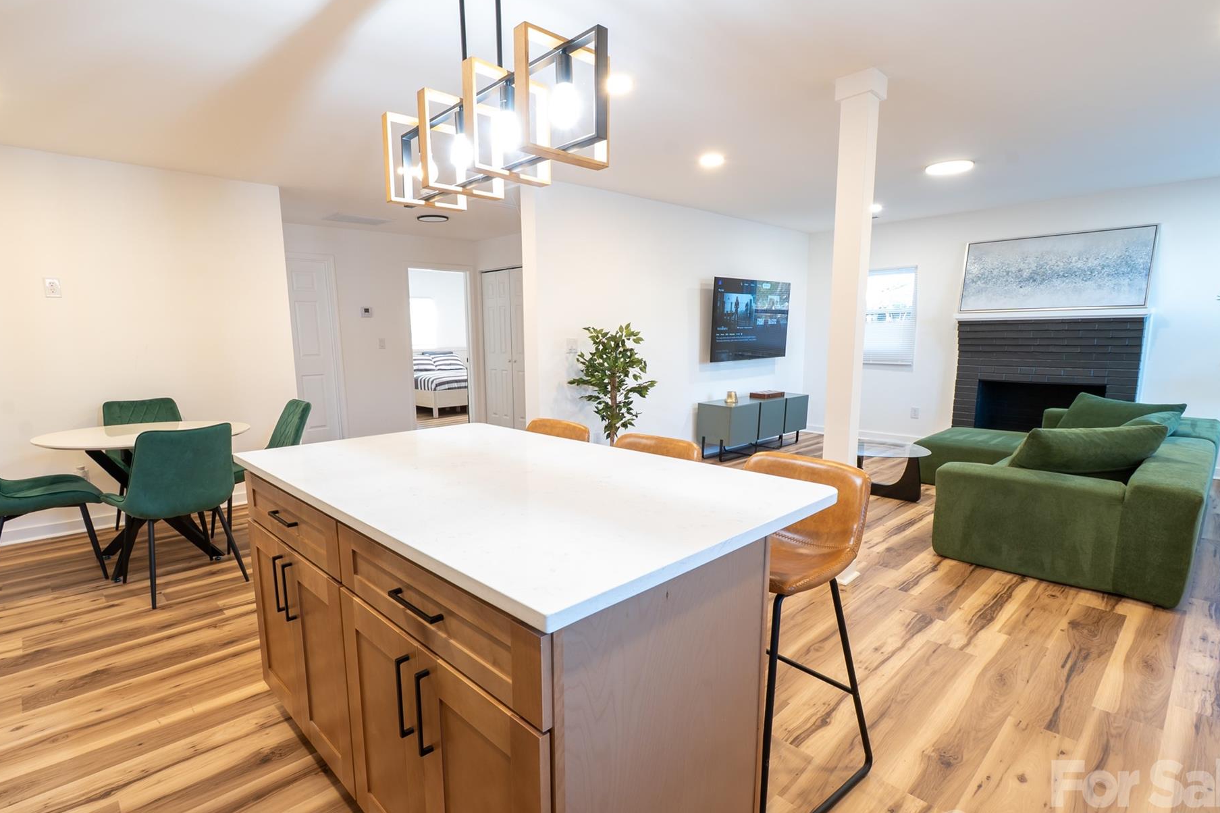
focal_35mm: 17
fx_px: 576
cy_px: 432
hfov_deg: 93.2
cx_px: 575
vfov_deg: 70.3
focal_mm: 10
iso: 50
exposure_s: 1.6
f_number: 11
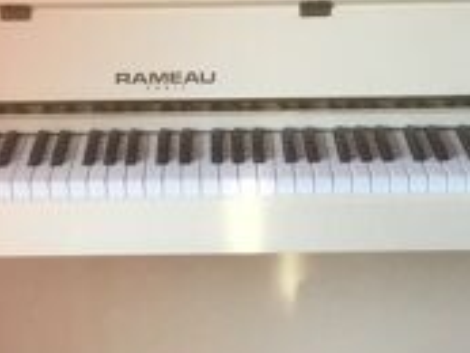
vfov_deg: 17.2
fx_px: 1168
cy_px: 182
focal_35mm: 86
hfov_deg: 22.7
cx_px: 190
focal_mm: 3.3
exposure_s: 1/33
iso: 50
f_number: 2.4
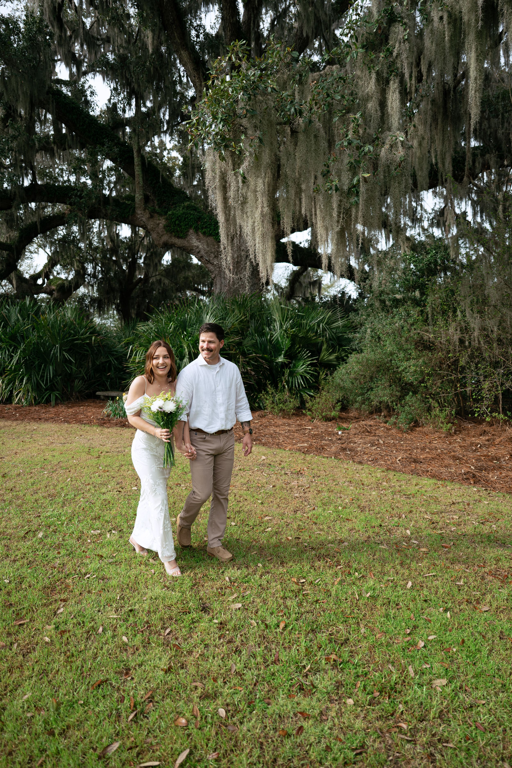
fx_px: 512
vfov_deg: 73.7
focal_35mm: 24
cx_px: 256
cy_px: 384
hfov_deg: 53.1
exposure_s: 1/1000
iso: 100
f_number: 2.8
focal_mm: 24
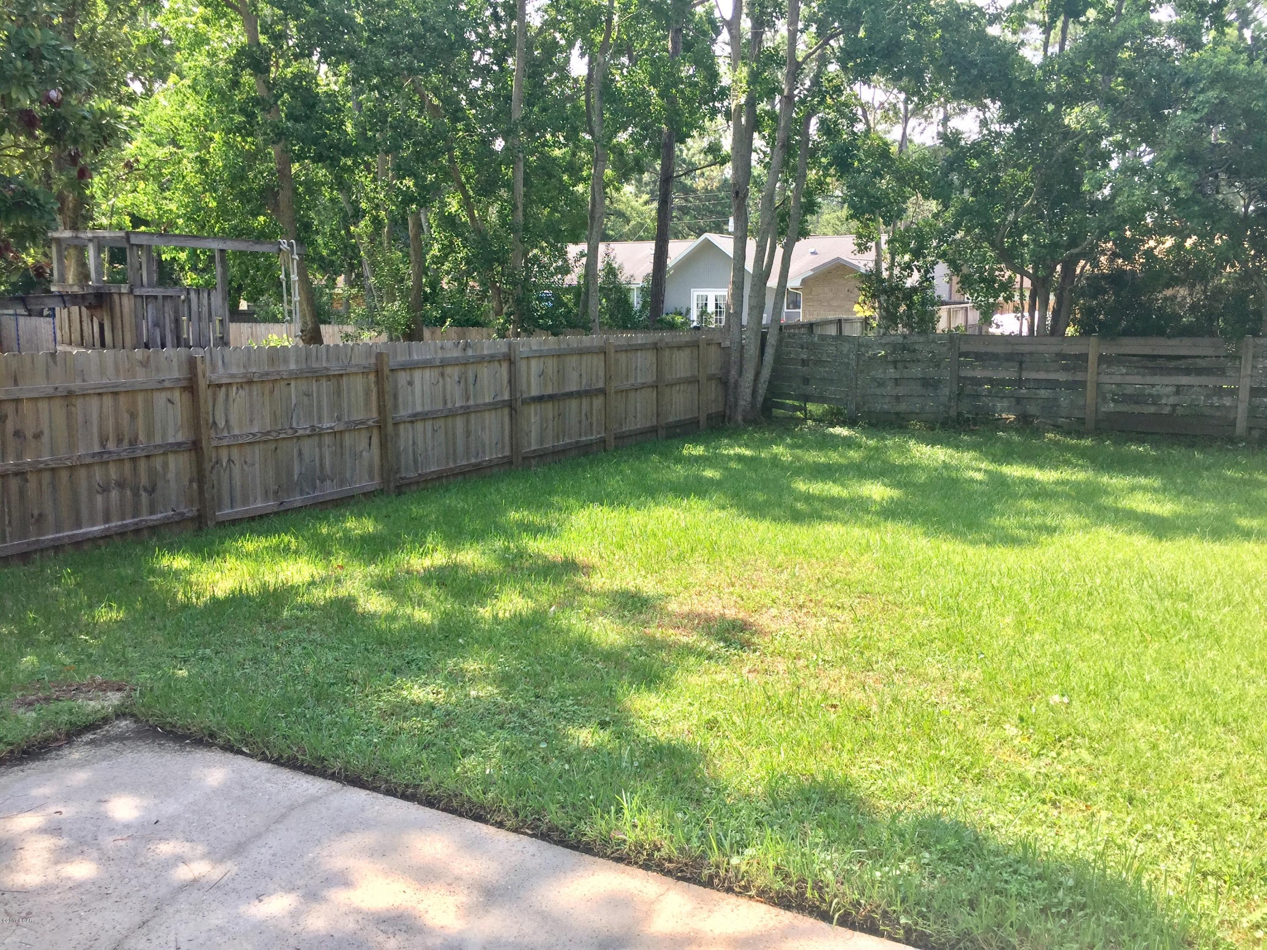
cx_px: 634
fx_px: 1061
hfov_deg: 61.7
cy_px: 475
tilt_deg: -8.7
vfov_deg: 48.2
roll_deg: -1.1
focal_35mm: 29
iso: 32
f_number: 2.2
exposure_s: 1/514
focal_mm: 4.15
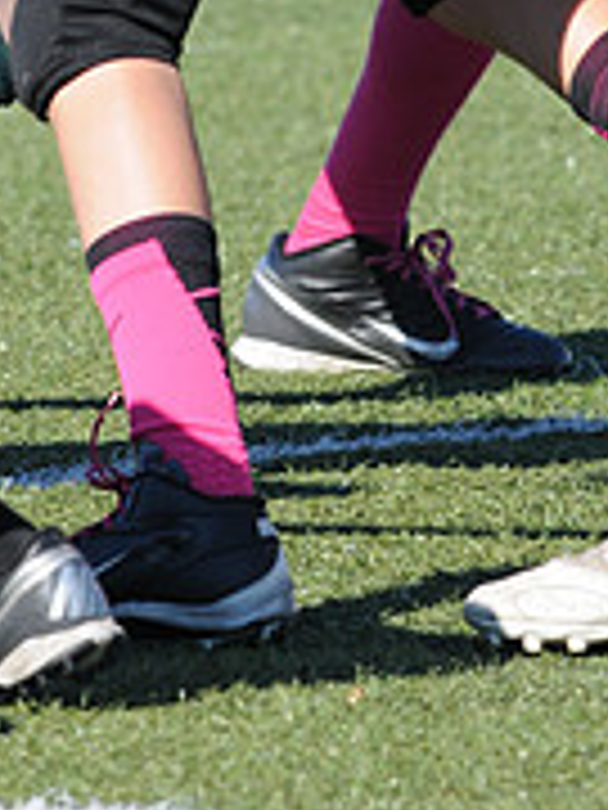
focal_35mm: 1391
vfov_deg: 1.4
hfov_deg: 1.1
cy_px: -464
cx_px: 502
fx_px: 32576
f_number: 7.1
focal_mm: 300
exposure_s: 1/500
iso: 200
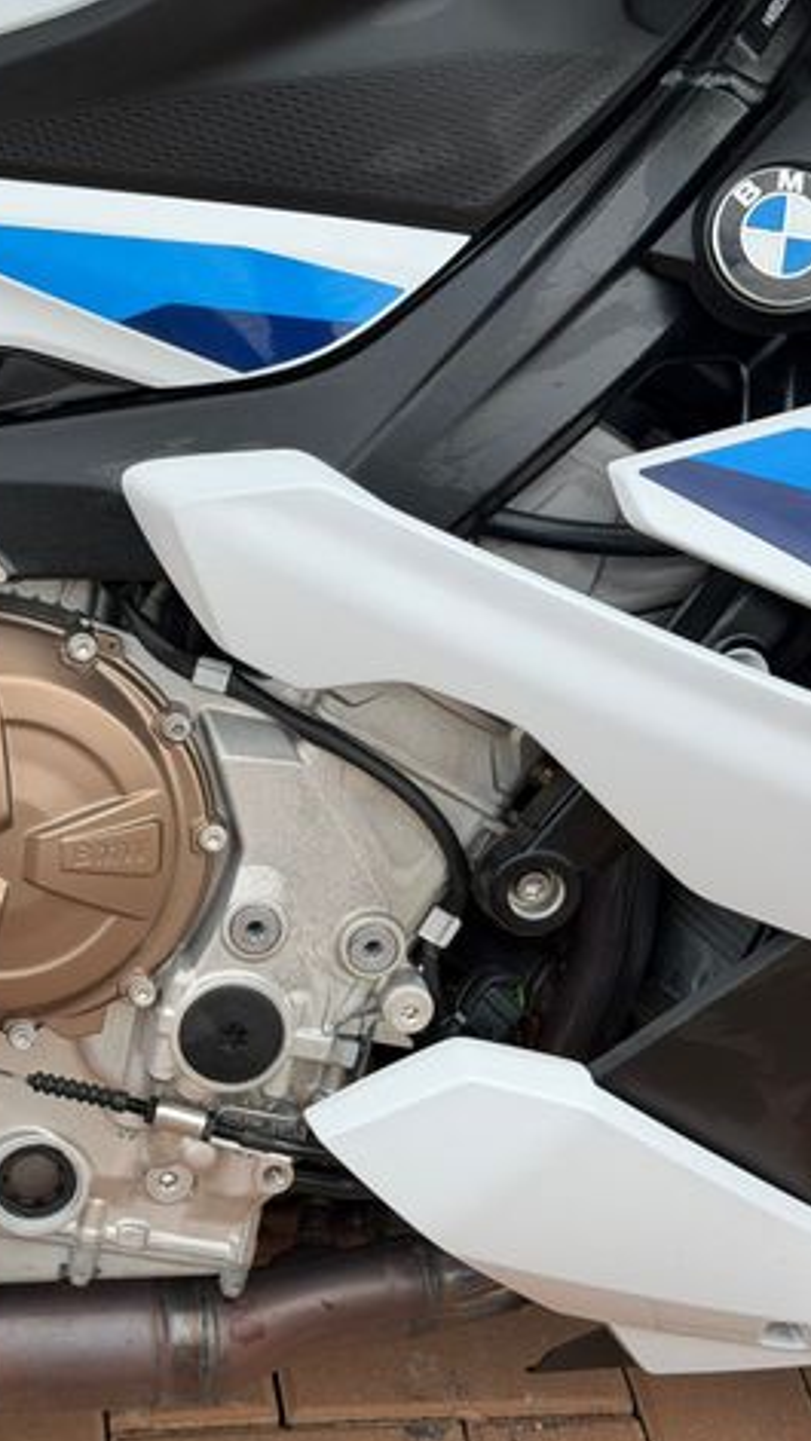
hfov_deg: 16.7
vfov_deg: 29.7
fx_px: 2714
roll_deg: +1.6
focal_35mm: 71
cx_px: 52
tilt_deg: -31.0
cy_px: 731
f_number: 1.78
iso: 64
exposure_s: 1/2088
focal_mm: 6.76
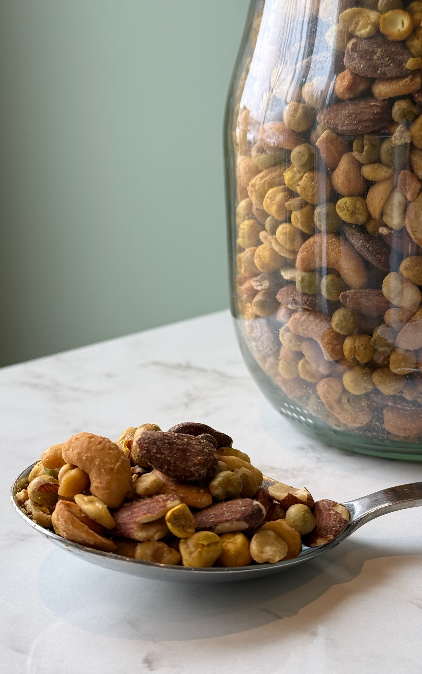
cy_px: 337
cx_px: 222
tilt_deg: -14.9
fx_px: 938
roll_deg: +2.4
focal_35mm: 51
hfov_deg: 25.3
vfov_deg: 39.6
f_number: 1.78
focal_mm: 6.76
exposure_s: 1/249
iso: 80
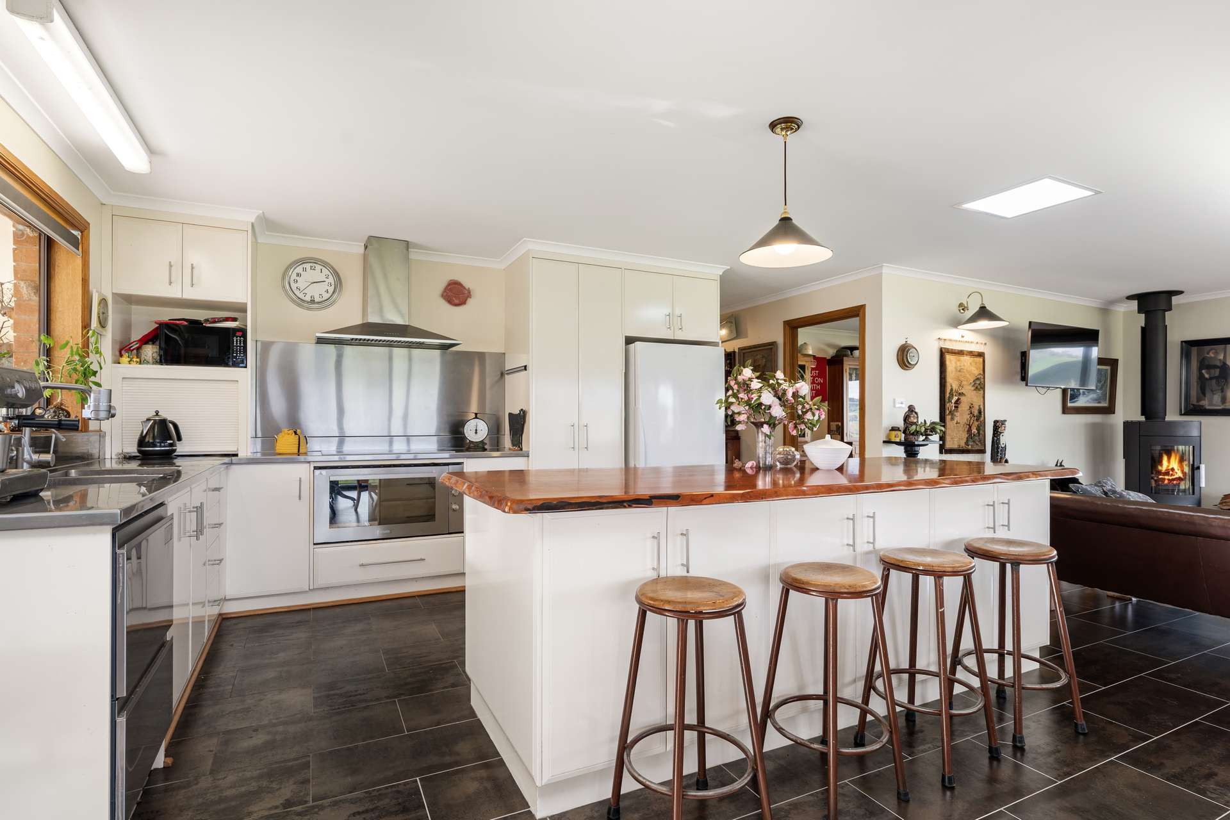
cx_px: 615
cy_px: 410
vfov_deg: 70.4
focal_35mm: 17
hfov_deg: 93.3
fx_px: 581
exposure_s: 1/10
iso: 320
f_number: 9
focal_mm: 17
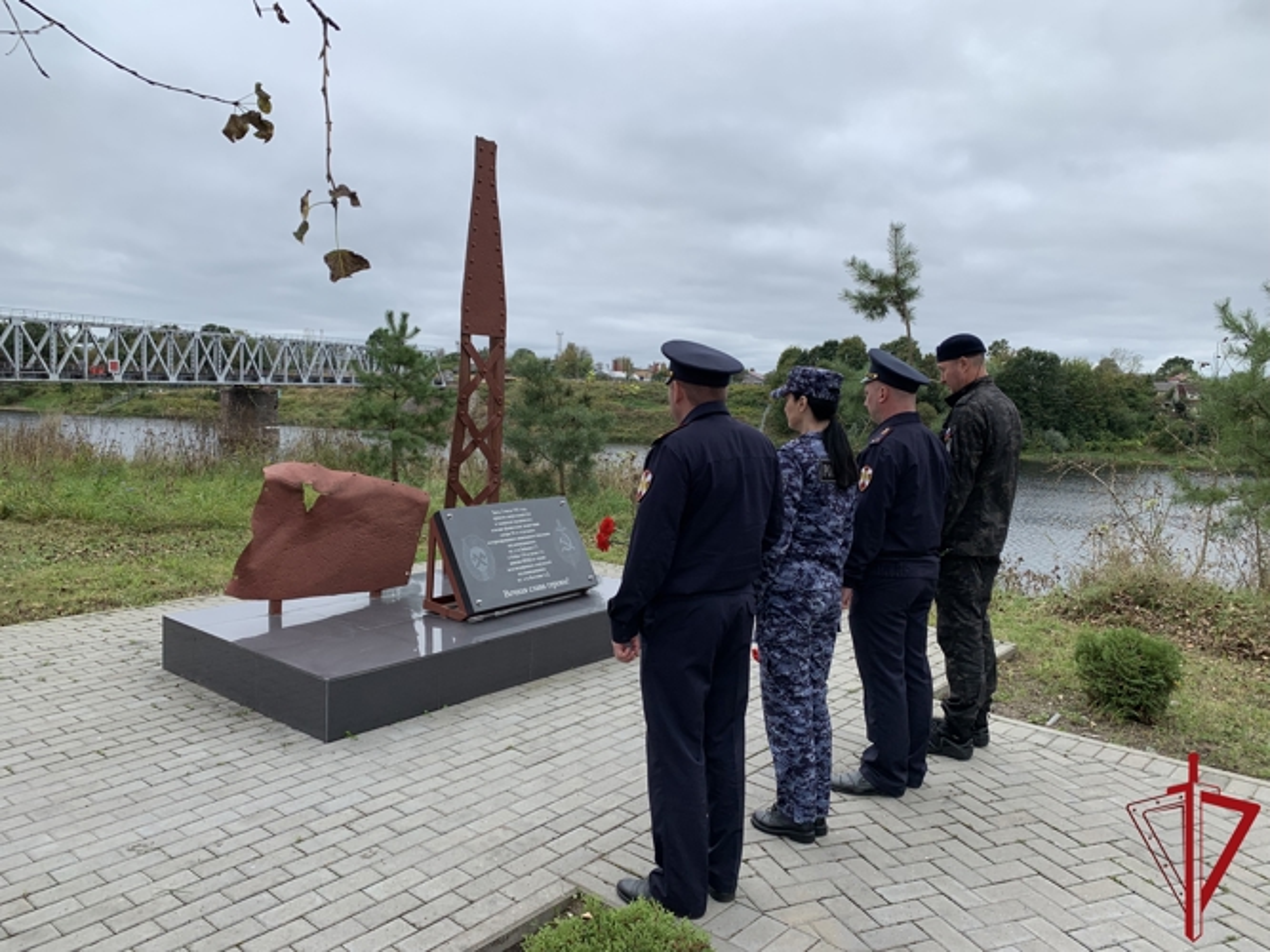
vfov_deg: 53.0
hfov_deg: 67.3
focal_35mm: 26
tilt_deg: -4.0
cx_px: 635
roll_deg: -1.9
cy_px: 476
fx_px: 954
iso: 25
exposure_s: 1/849
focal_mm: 4.25
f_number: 1.8
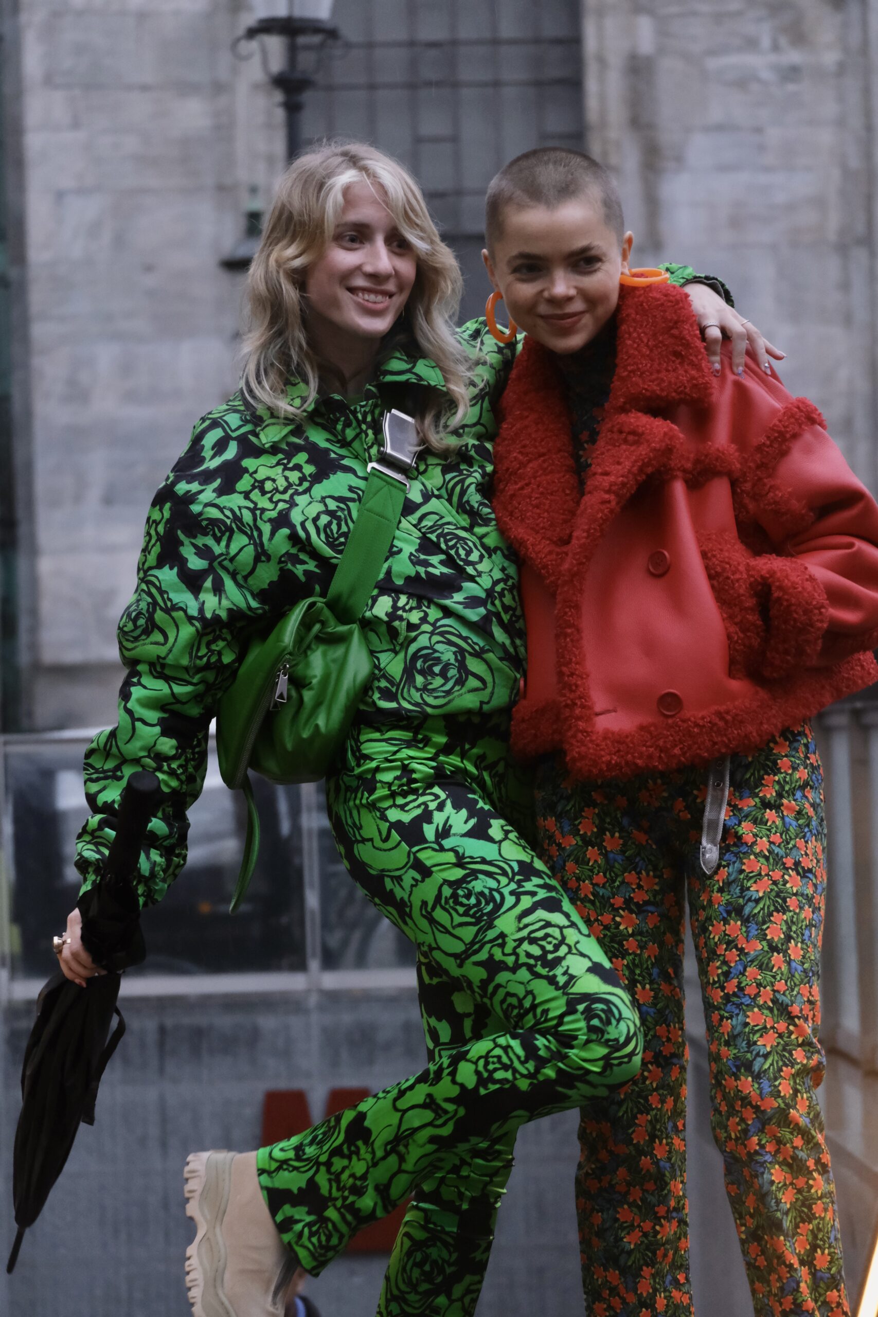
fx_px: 4645
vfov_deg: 16.1
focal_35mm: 127
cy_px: 658
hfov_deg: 10.8
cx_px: 439
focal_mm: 84.8
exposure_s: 1/250
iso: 3200
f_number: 5.2
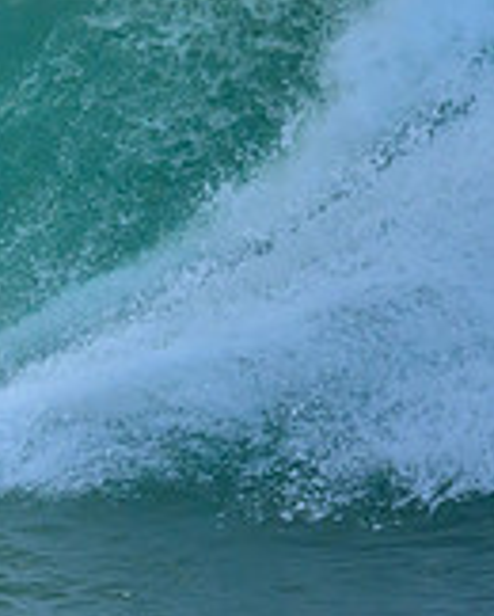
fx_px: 48905
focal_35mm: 2681
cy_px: 173
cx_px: -574
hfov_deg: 0.6
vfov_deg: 0.7
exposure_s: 1/2500
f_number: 6.3
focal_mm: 800
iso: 2800
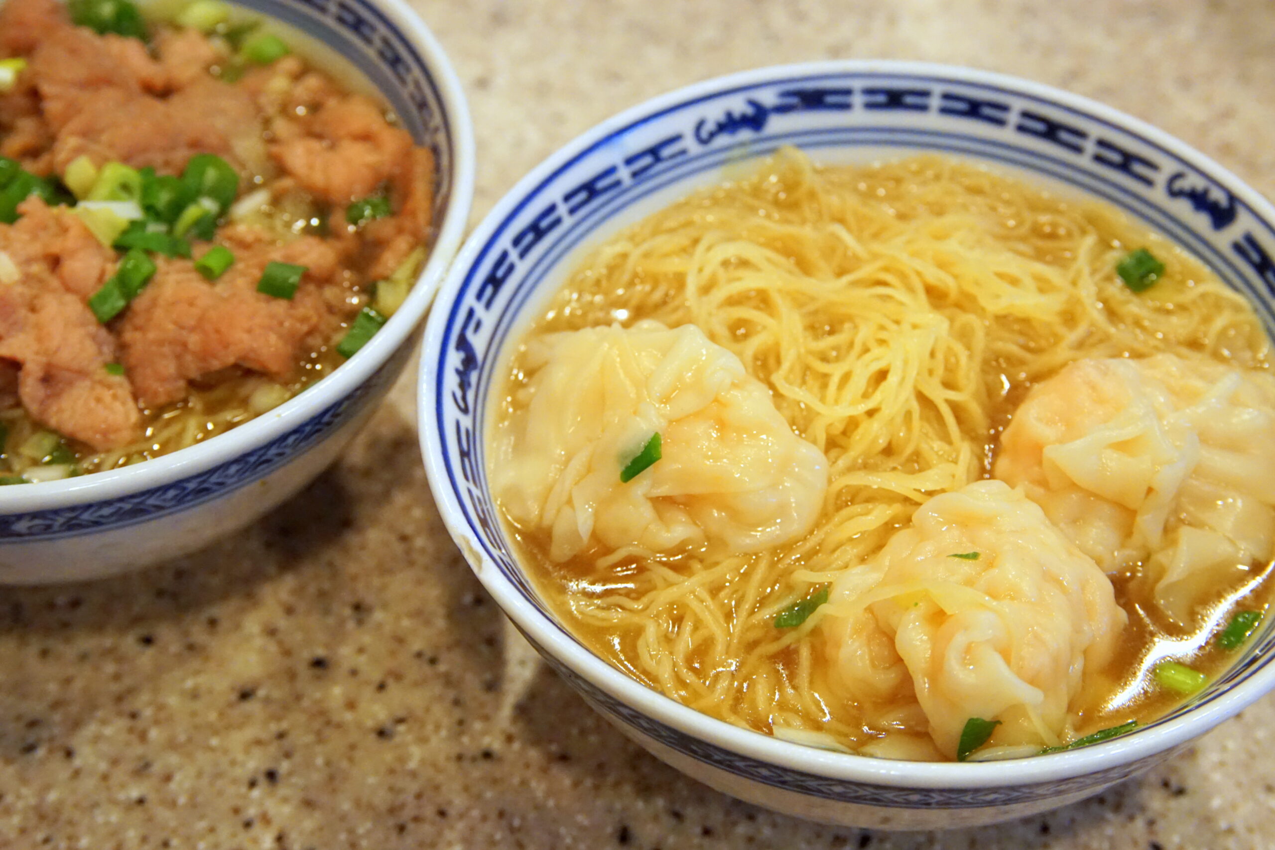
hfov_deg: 27.0
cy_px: 425
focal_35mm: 75
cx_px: 638
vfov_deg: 18.2
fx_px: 2656
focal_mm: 50
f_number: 5.6
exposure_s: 1/60
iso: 3200
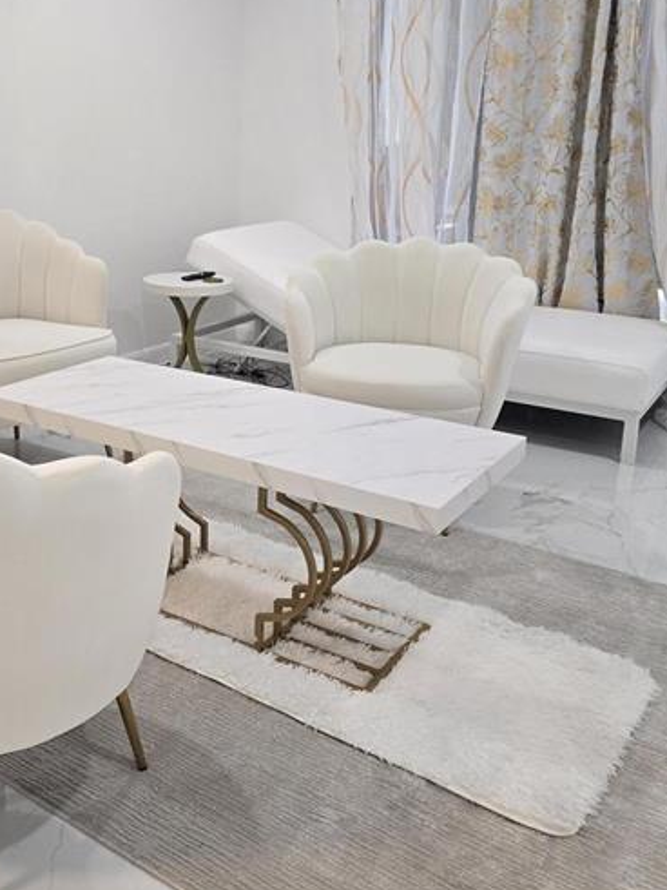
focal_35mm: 36
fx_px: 925
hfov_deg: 38.8
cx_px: 187
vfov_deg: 50.9
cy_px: 335
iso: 100
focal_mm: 6.3
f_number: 1.7
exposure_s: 1/60
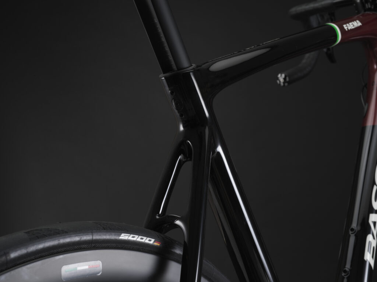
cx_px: 188
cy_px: 141
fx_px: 555
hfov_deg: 37.5
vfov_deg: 28.6
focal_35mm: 51
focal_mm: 65
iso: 100
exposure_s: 1/180
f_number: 16
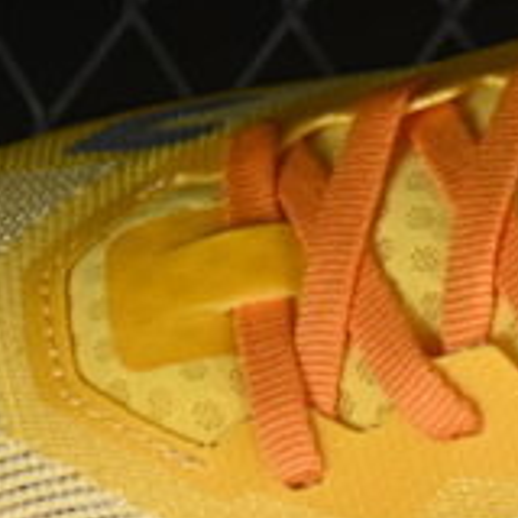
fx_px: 7280
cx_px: 890
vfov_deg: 4.0
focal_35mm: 430
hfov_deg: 4.0
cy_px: 839
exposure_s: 1/80
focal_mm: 50
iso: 160
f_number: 7.1
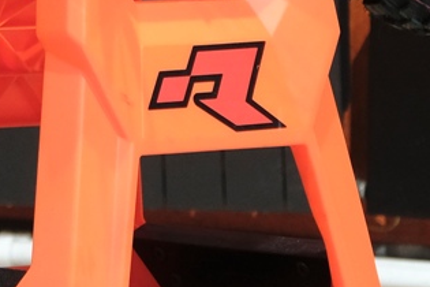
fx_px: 4431
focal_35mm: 371
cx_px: 15
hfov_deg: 5.5
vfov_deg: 3.6
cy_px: -423
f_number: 4
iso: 1250
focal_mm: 48.5
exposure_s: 1/60
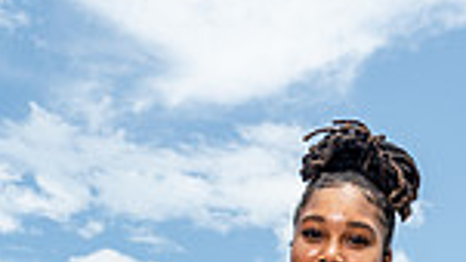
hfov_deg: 21.2
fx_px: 1236
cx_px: 339
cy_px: 672
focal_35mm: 100
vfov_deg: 10.2
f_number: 8
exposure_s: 1/125
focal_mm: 32
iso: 100
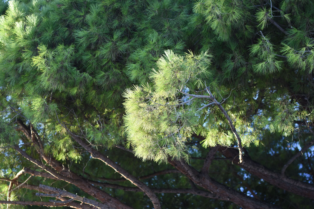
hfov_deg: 16.1
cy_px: 104
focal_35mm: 128
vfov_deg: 10.8
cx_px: 157
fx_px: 1112
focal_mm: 85
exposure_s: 1/1000
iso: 250
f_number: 1.7
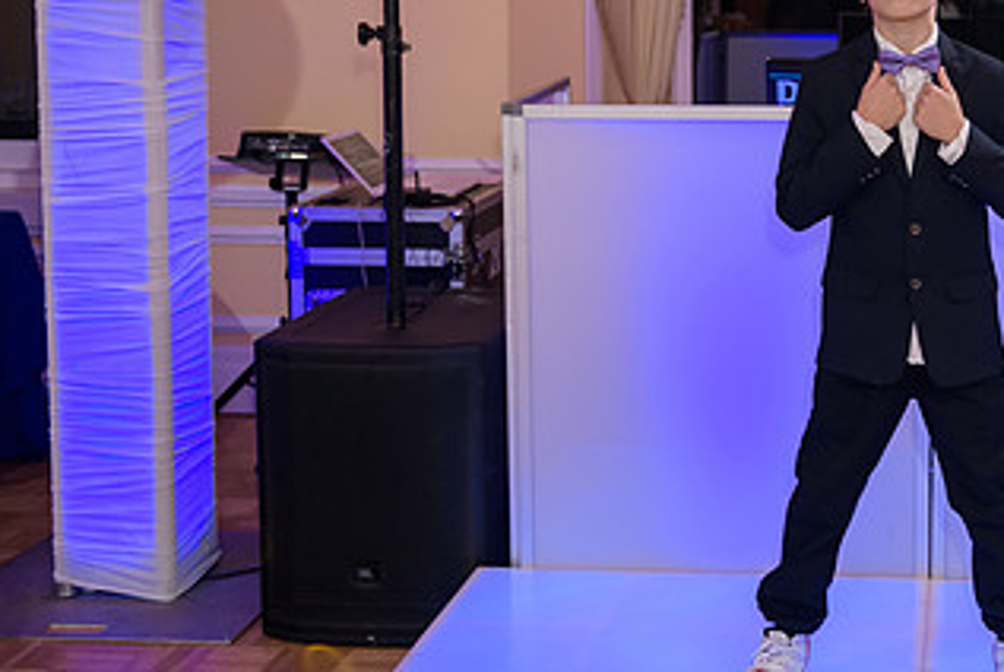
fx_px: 1786
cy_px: 157
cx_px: 884
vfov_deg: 21.1
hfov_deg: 30.2
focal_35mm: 64
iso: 500
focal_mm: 35
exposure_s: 1/125
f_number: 3.2
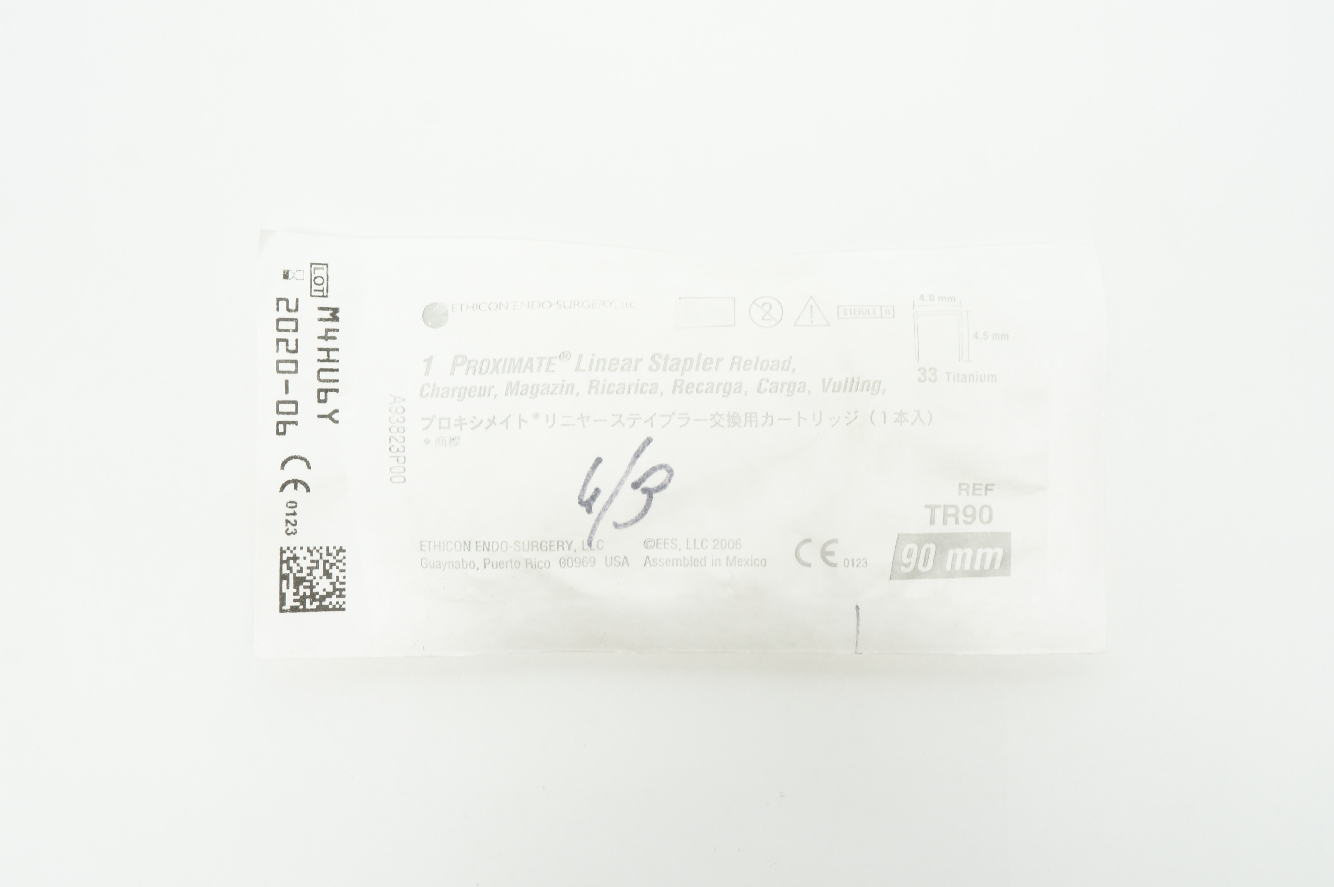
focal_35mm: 39
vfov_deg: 34.1
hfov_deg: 49.6
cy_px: 444
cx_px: 667
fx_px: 1444
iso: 400
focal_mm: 26
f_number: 9
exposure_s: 1/15
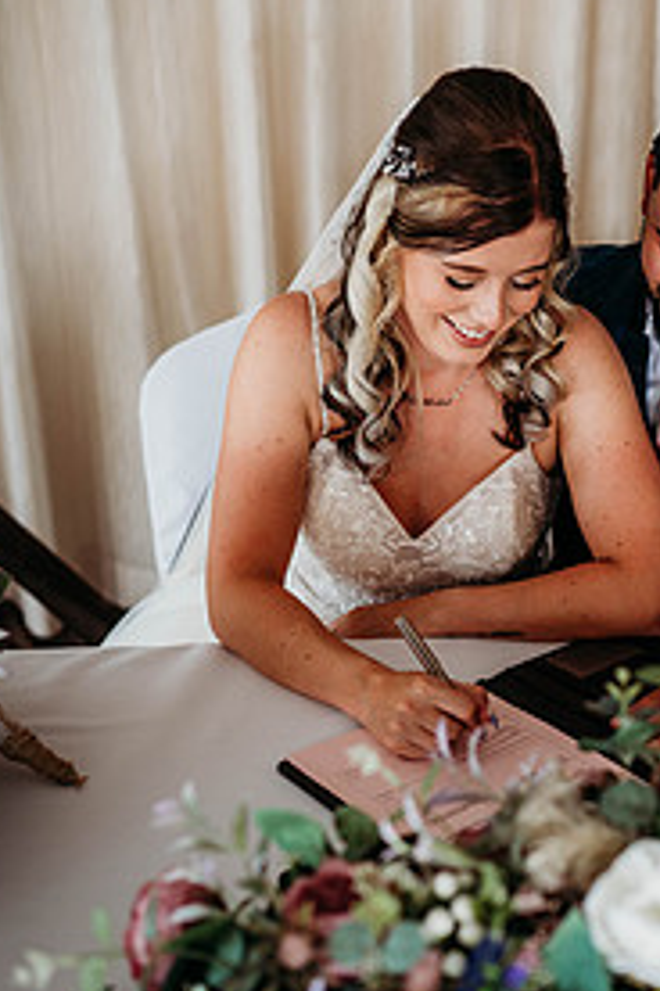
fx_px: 1567
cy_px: 503
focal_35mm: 57
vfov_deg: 35.1
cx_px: 511
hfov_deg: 23.5
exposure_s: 1/200
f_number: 2
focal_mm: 35
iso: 400
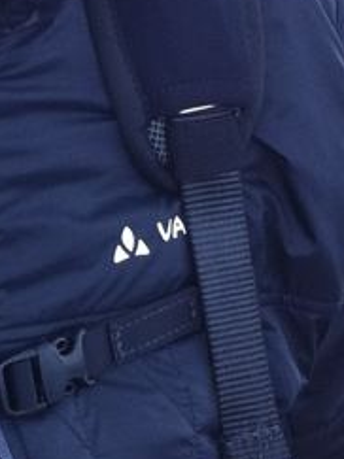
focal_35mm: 184
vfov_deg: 10.7
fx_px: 2440
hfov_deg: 7.8
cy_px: 61
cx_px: -234
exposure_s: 1/150
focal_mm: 3.85
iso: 80
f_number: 2.8
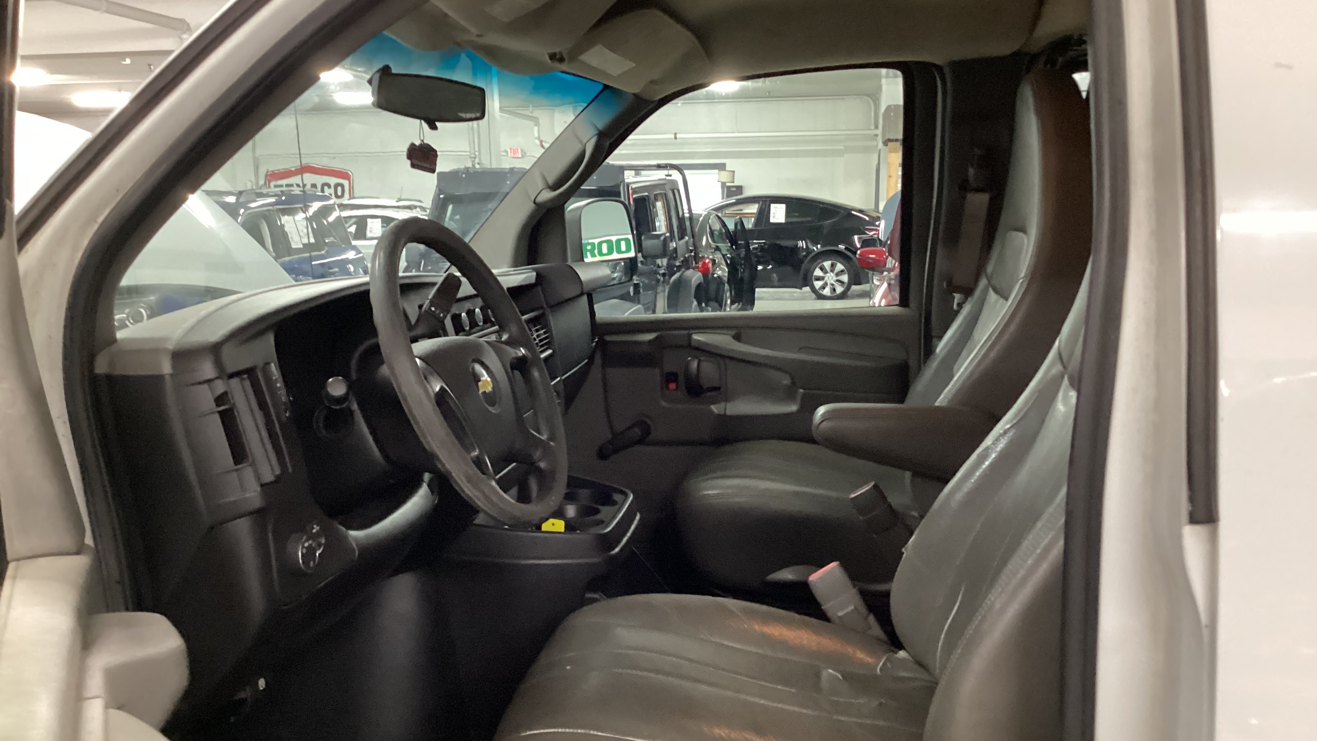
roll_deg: +0.4
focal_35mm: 34
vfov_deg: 34.6
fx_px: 1187
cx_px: 655
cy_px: 423
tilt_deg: -13.7
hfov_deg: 58.0
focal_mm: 3.3
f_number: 2.4
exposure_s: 1/25
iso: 400
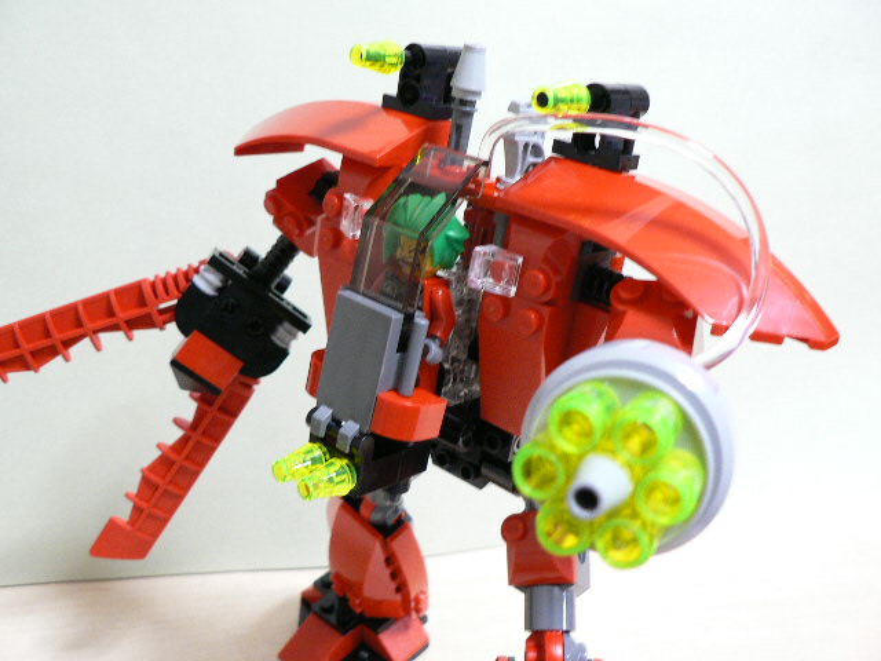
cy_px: 330
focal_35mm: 36
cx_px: 440
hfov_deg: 51.4
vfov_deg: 39.7
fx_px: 916
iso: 200
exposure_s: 1/8
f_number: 2.8
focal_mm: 6
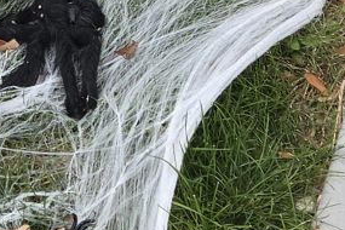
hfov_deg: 12.0
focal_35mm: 168
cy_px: -482
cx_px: -38
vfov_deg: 7.2
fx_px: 1610
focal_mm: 5.4
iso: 80
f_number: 1.8
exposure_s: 1/775
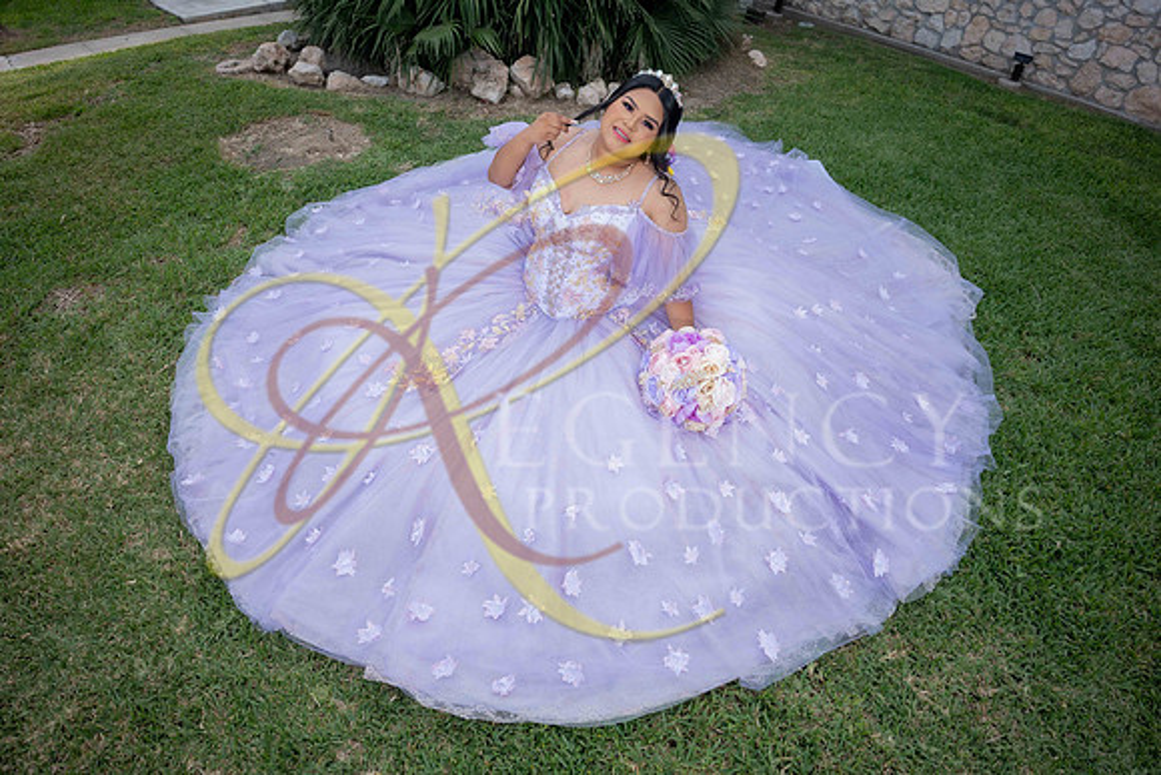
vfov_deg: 62.0
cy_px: 388
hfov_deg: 84.0
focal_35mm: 20
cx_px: 580
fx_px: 645
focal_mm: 20
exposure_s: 1/640
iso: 125
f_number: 2.8
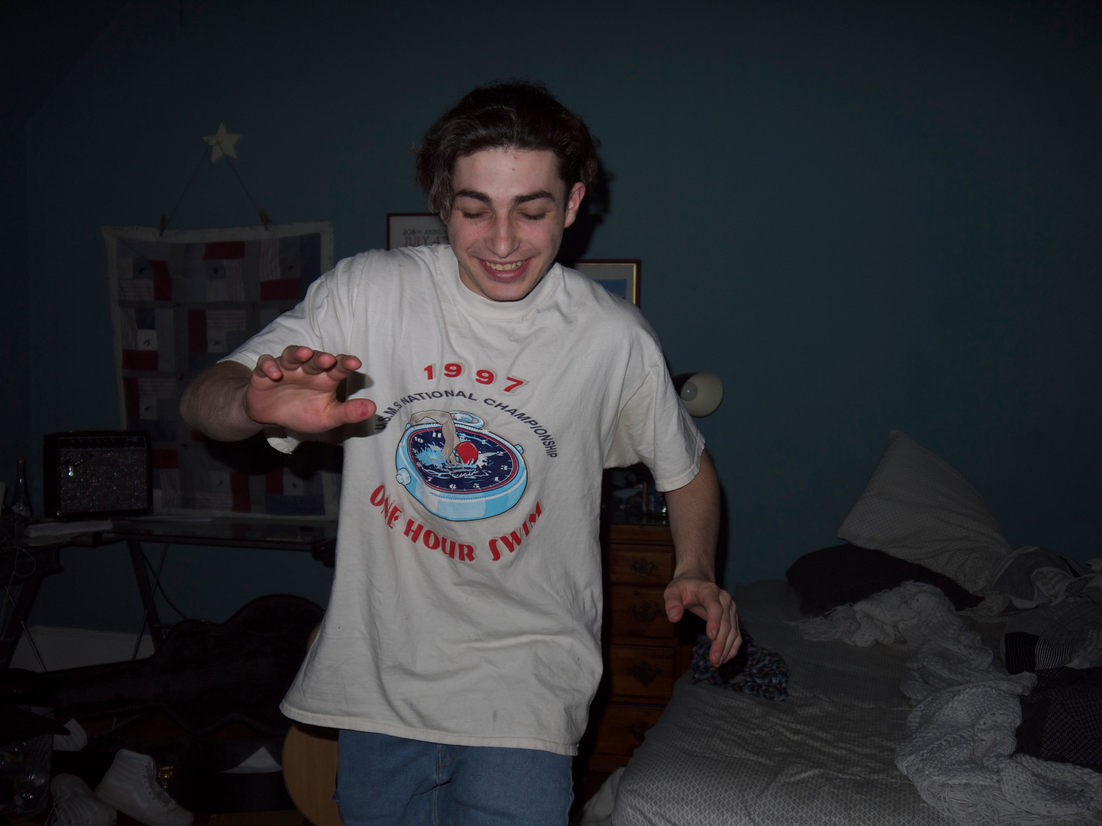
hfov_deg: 51.4
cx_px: 551
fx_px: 1146
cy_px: 413
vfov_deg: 39.7
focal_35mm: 36
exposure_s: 1/30
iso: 160
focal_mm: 18
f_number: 4
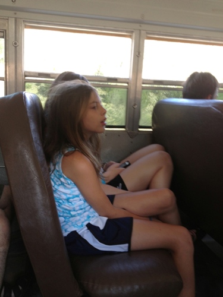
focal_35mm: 35
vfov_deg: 52.6
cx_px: 112
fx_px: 301
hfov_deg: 40.7
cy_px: 148
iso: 64
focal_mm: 4.28
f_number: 2.4
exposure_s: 1/60
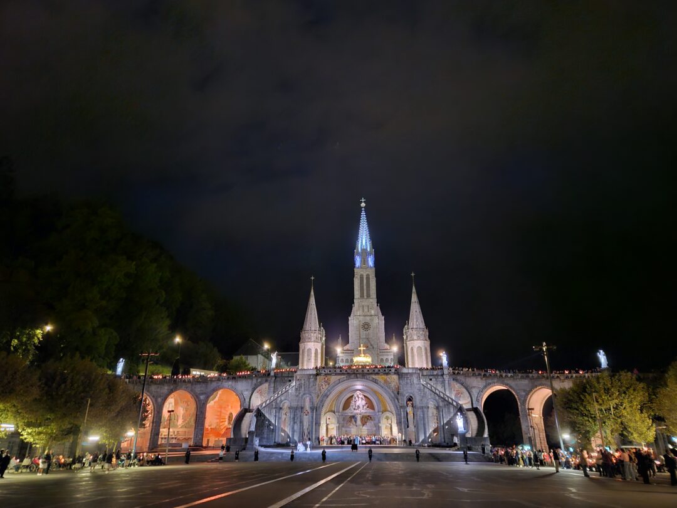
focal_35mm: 23
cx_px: 338
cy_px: 254
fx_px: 450
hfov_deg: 73.9
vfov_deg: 58.9
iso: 2000
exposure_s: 1/8
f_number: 1.8
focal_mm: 5.4
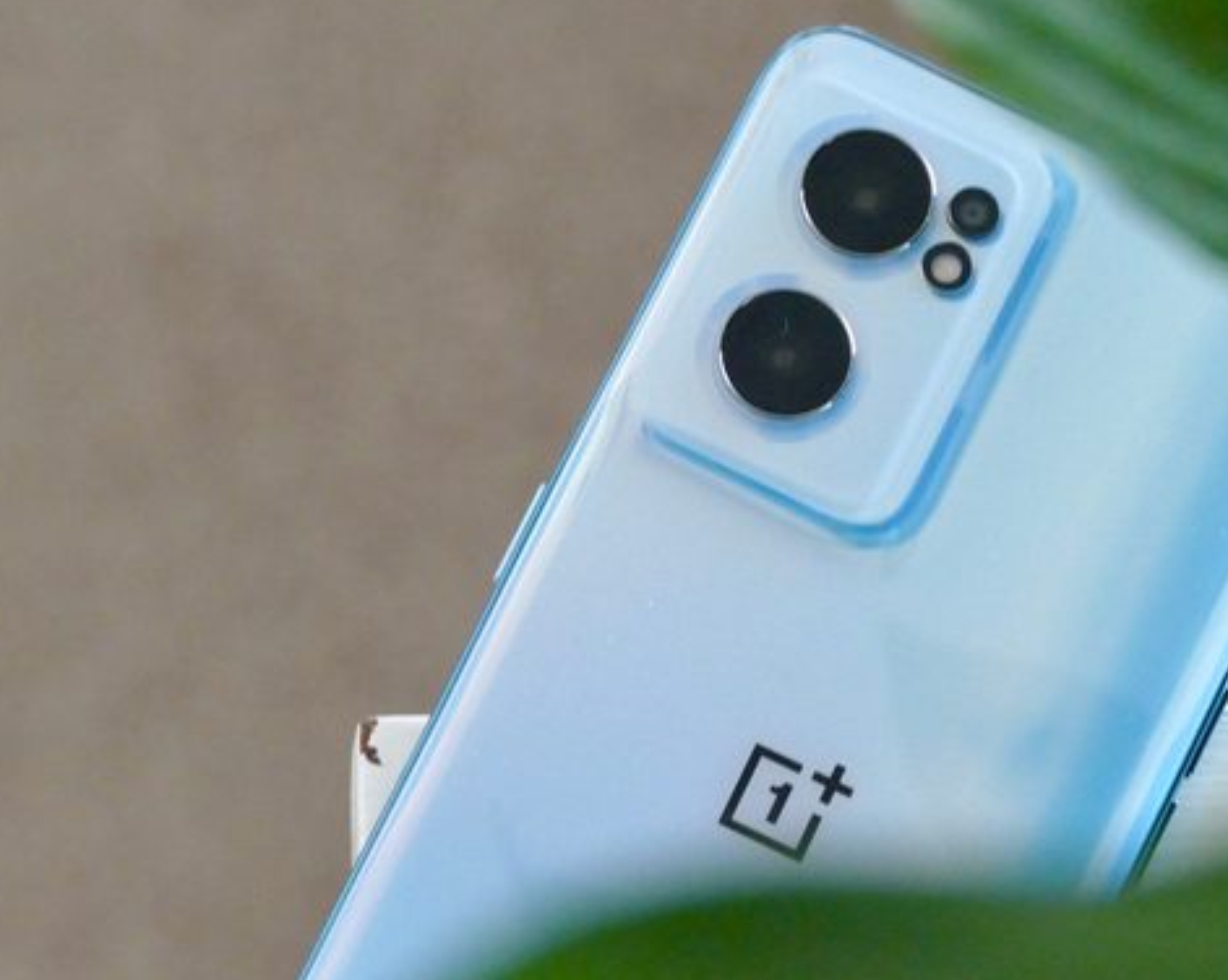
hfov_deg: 8.7
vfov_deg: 7.0
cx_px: 858
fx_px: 8025
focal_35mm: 221
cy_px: 400
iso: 1600
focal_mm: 56.08
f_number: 4.5
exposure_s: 1/25
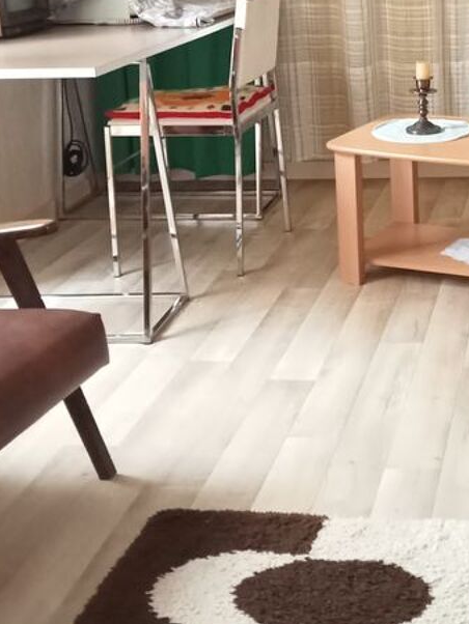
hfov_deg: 22.5
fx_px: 1119
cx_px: 499
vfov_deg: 30.2
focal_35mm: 62
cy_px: 102
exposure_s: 1/25
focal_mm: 3.46
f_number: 2.2
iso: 1462
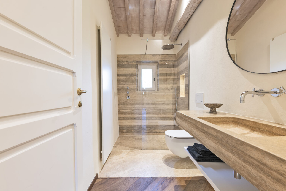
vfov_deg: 81.2
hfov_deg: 104.2
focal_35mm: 14
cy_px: 96
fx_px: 111
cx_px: 143
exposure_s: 1/1.67
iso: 400
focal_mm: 14
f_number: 10
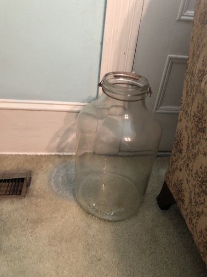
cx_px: 104
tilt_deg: -32.7
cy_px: 138
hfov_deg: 49.7
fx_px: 223
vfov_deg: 63.4
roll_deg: -3.5
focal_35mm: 28
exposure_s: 1/4
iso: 80
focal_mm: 4
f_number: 1.8
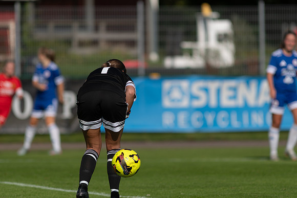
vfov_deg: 3.1
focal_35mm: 450
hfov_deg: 4.6
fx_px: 3713
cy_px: 99
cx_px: 148
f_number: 3.2
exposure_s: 1/3200
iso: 125
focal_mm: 300
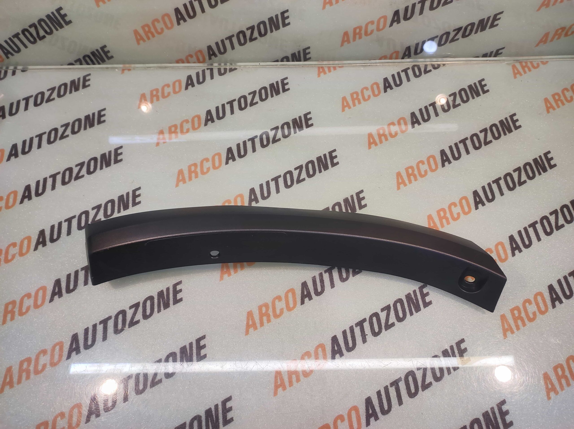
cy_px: 214
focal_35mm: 17
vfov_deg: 74.7
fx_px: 282
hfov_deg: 91.1
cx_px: 287
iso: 110
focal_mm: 4.74
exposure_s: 1/33
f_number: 1.79
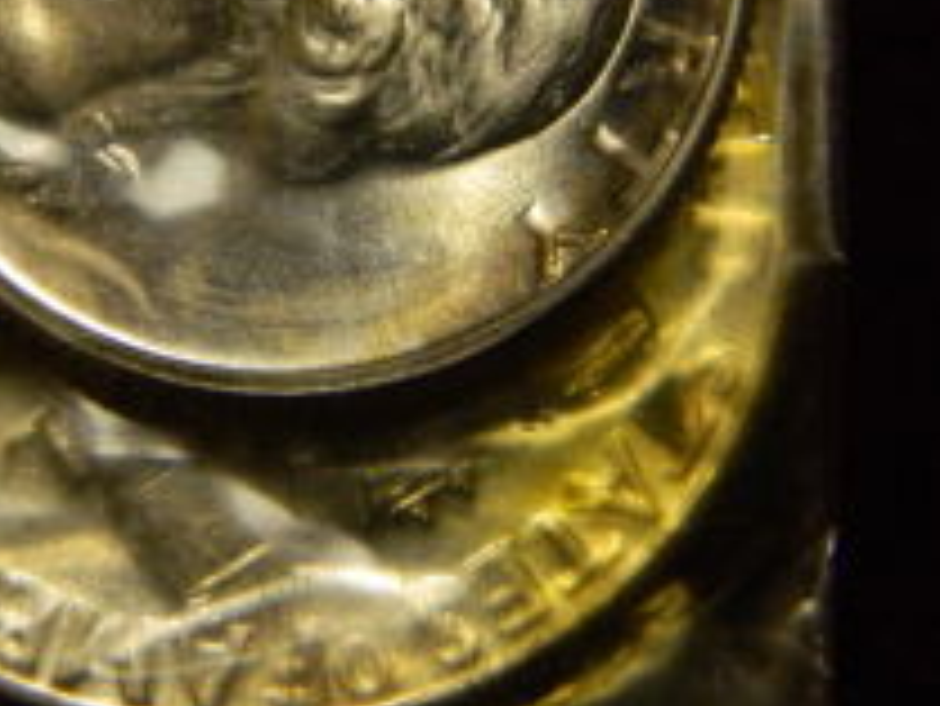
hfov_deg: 11.5
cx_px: 304
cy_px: 106
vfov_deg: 8.7
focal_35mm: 171
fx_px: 4646
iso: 400
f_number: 4.2
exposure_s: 1/40
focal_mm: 15.1
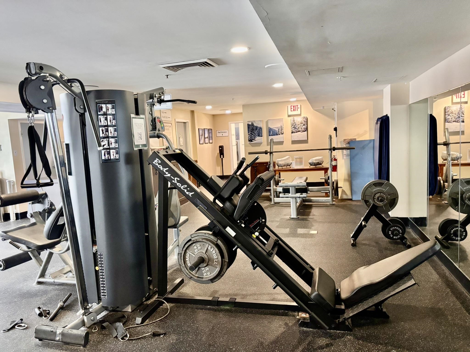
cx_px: 235
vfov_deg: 53.1
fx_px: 353
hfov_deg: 67.3
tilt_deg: -7.1
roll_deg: +3.9
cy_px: 176
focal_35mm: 26
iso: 500
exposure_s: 1/30
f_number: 1.6
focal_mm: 5.96
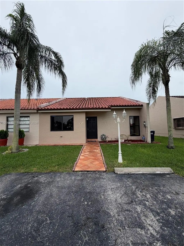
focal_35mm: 14
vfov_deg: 102.1
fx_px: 99
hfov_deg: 85.7
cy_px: 123
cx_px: 92
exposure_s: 1/770
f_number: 2.2
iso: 20
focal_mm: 2.22
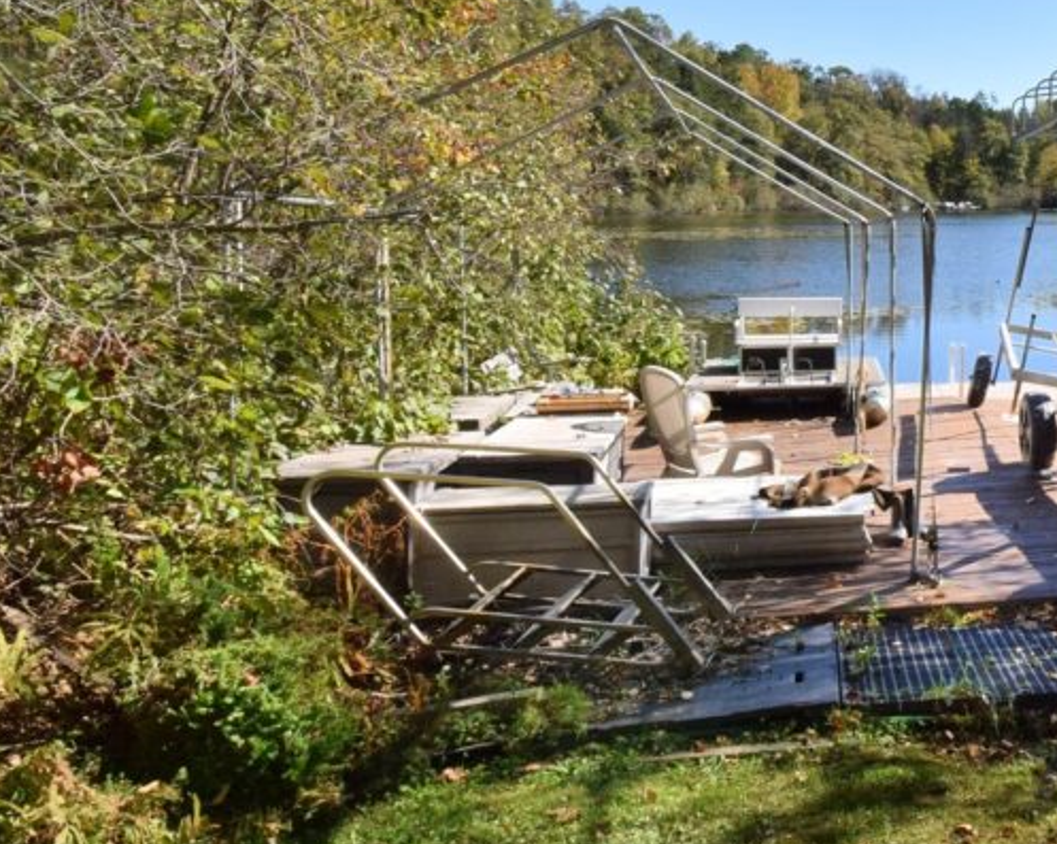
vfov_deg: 42.4
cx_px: 1097
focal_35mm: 34
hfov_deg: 43.7
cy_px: 244
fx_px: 1063
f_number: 16
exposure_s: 1/200
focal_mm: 10
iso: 320
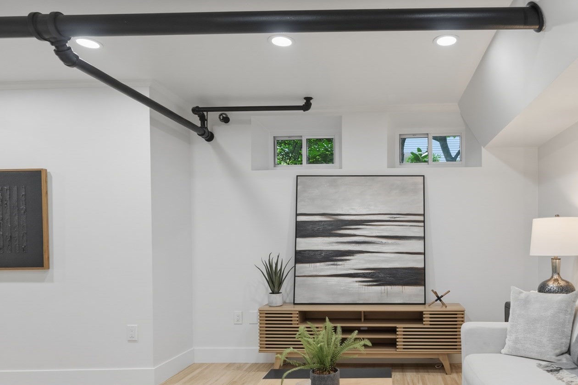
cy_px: 249
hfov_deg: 67.5
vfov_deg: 48.9
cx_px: 385
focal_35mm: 26
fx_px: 417
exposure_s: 1/320
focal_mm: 16
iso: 160
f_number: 2.8
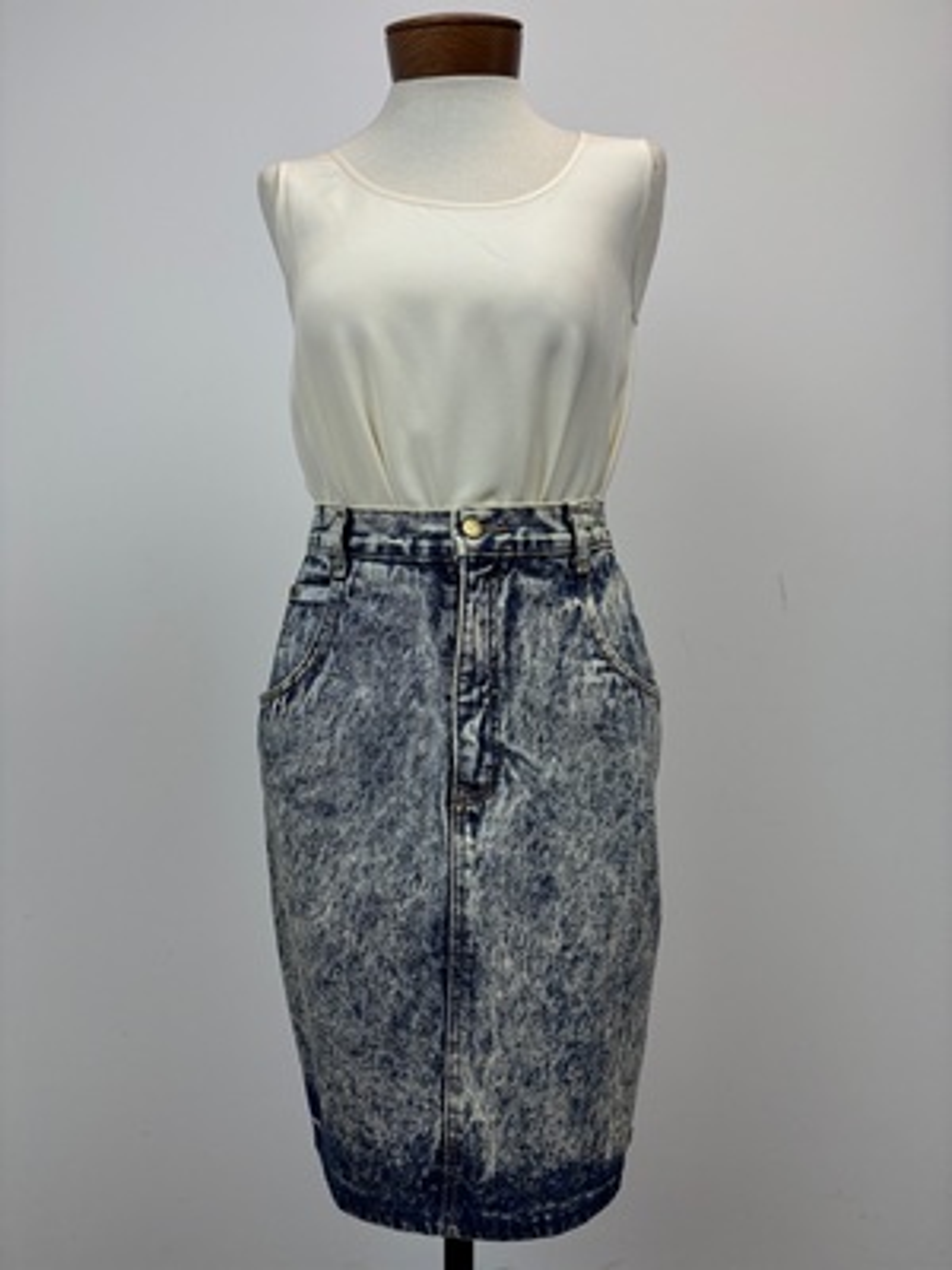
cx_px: 476
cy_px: 635
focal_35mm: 26
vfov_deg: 67.3
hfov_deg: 53.1
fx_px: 953
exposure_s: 1/441
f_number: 1.6
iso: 50
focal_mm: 5.96
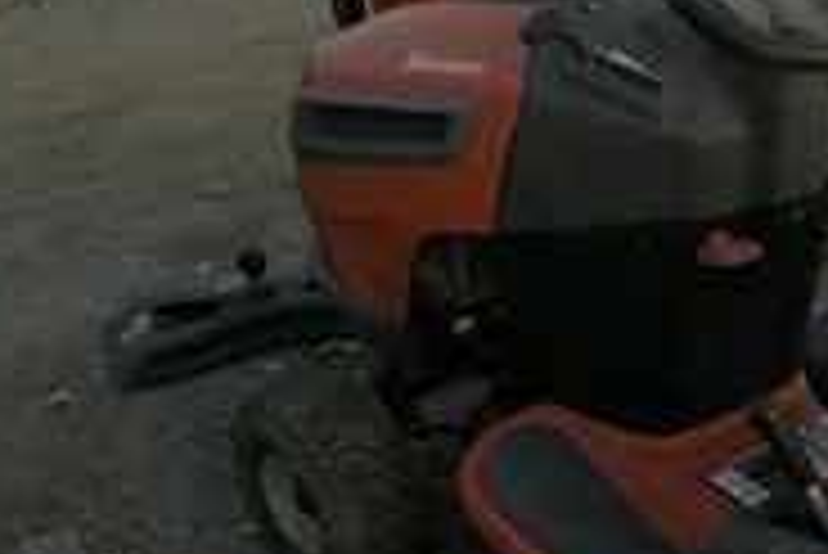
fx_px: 1611
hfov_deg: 27.1
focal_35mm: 70
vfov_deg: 19.1
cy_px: 504
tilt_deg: -30.8
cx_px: 842
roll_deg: +2.6
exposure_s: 1/15
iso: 800
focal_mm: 3.3
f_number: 2.4
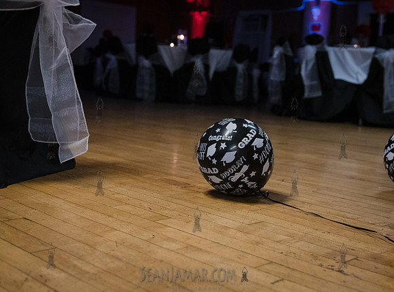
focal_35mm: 50
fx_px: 568
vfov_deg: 28.8
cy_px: 136
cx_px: 219
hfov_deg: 38.2
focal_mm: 38
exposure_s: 1/250
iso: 2000
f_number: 3.5
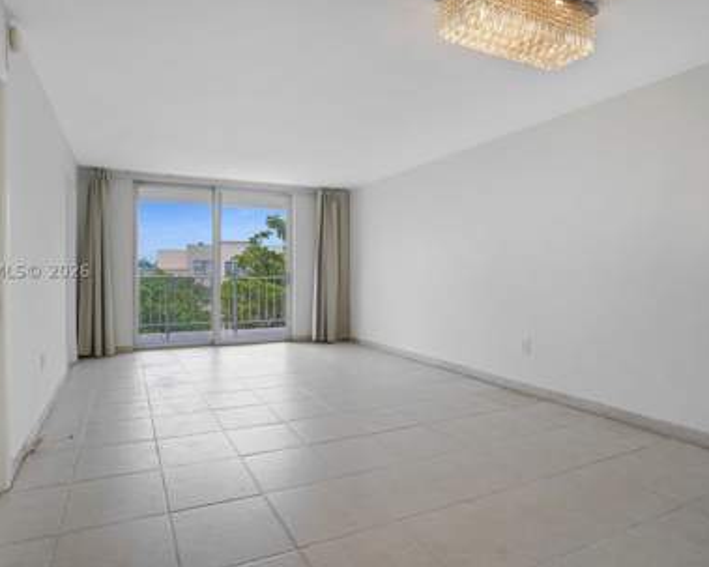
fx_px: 399
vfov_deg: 70.8
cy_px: 269
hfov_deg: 82.6
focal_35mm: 19
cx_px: 297
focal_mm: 16
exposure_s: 1/200
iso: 640
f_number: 5
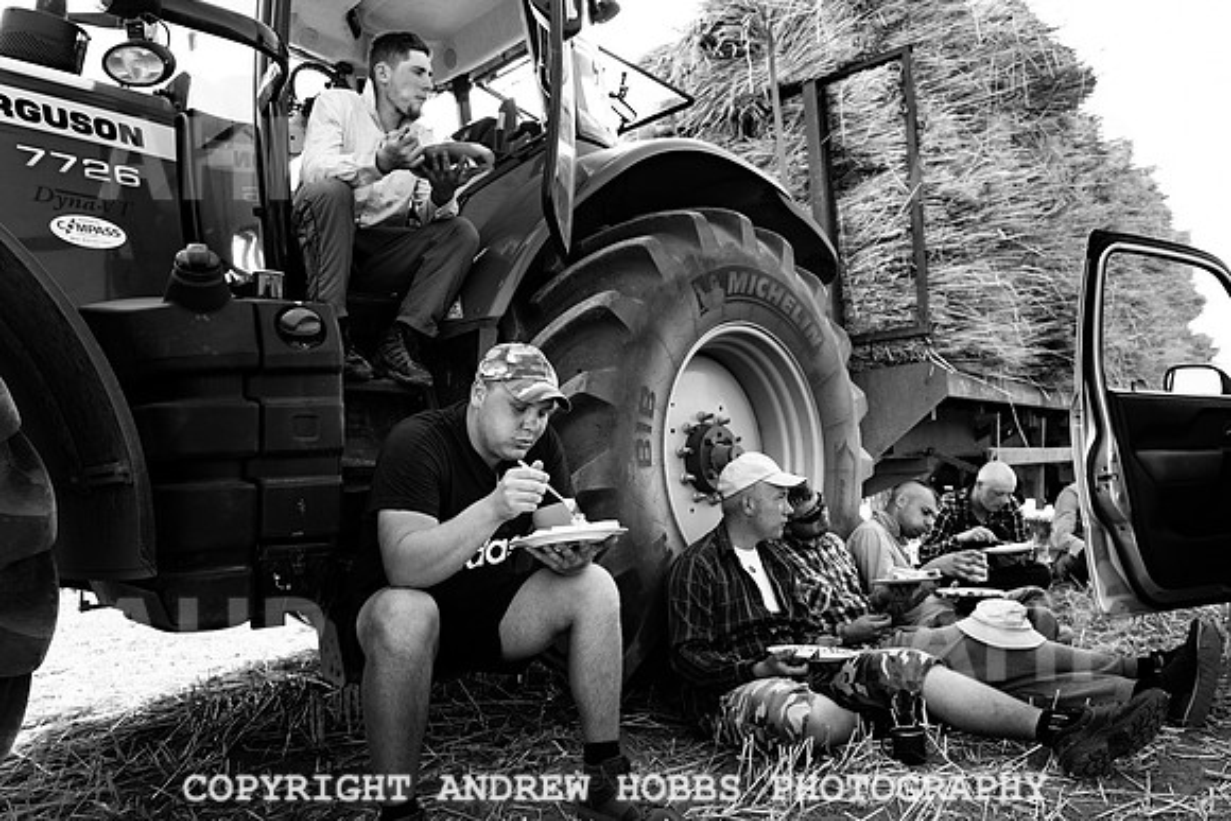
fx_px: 860
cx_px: 645
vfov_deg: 51.1
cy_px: 430
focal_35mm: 25
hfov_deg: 71.2
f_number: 5.6
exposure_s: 1/800
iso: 64
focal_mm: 24
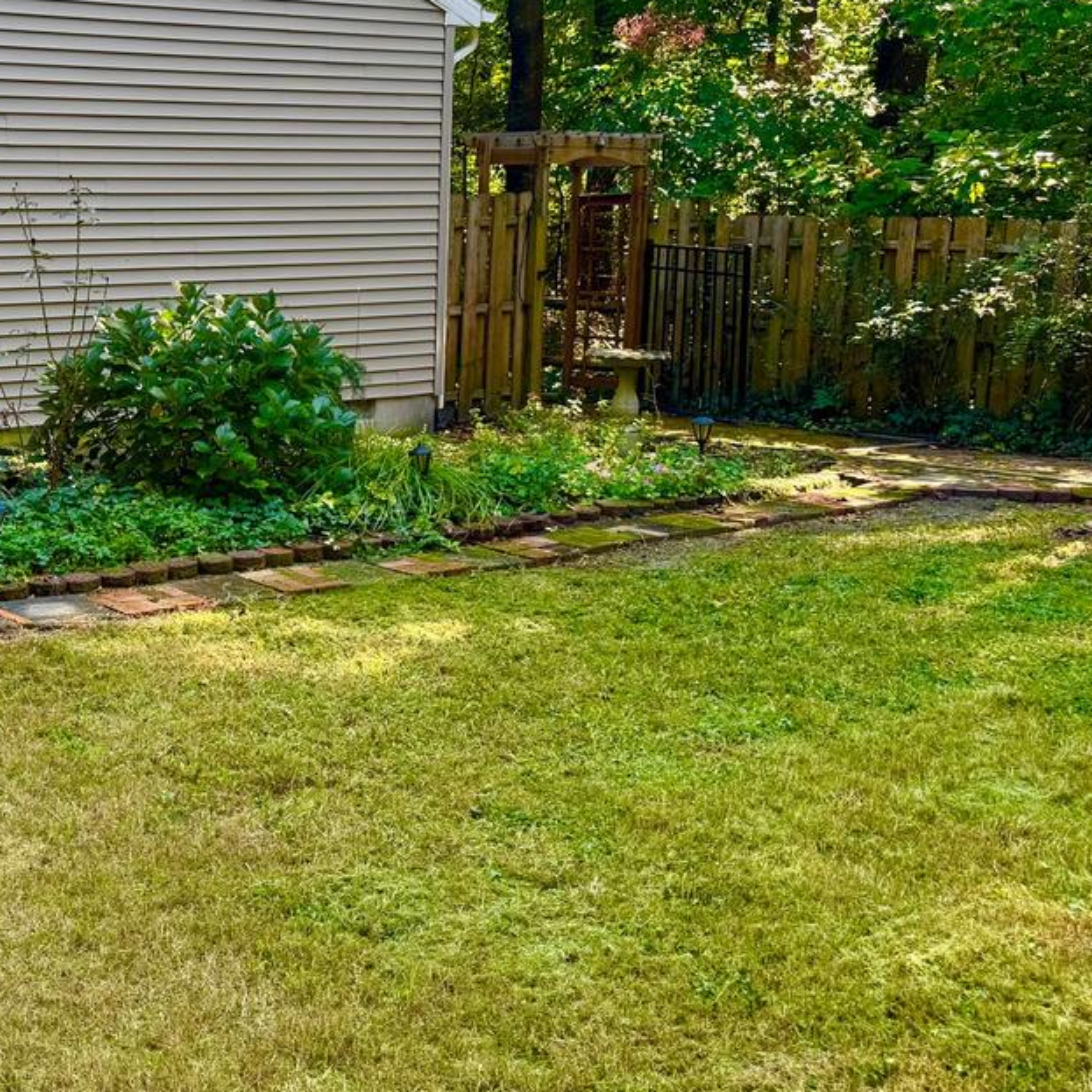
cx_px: 60
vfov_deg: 34.6
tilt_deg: -7.6
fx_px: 1749
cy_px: 449
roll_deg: +1.2
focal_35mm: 49
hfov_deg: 32.5
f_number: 1.78
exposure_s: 1/163
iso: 64
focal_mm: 6.76
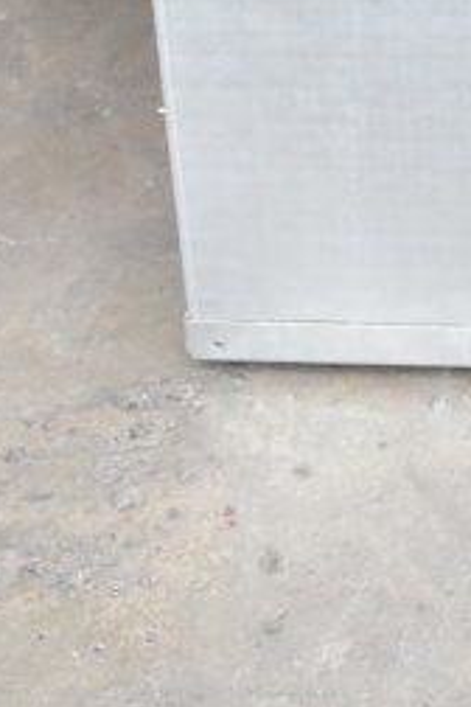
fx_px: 2139
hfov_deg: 11.8
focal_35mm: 109
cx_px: 793
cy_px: -226
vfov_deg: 17.5
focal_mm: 20
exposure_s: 1/3200
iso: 6400
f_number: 7.1
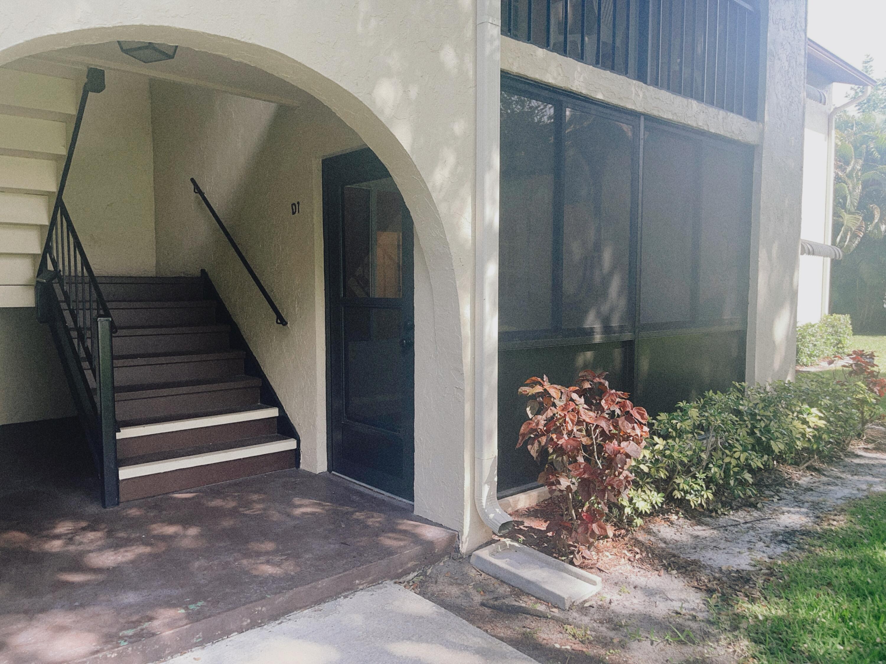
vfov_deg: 53.1
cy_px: 332
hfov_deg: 67.3
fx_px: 665
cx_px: 443
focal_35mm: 26
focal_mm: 5.1
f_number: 1.6
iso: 32
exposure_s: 1/258
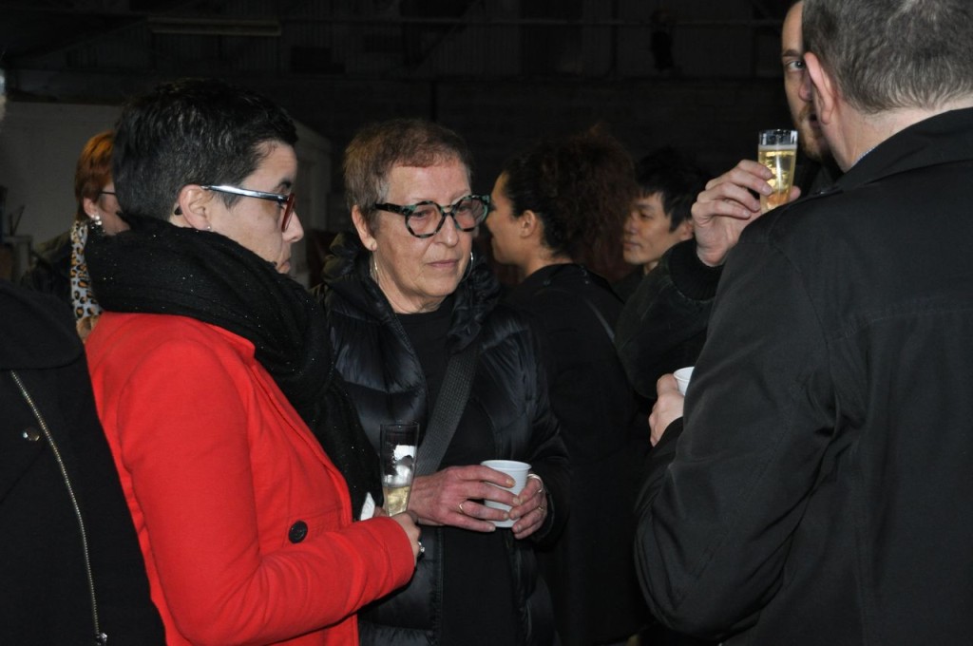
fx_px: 1377
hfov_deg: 38.9
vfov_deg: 26.4
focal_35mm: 51
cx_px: 486
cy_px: 323
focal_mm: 34
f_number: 4.5
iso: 800
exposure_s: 1/60
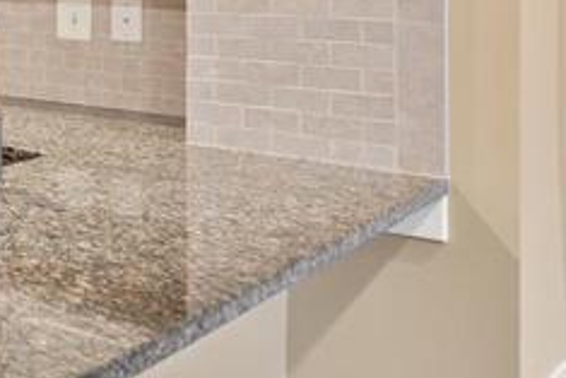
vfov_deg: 20.9
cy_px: -70
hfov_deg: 20.2
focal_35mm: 61
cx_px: -513
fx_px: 960
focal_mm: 14
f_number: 4
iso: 100
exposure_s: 1/6
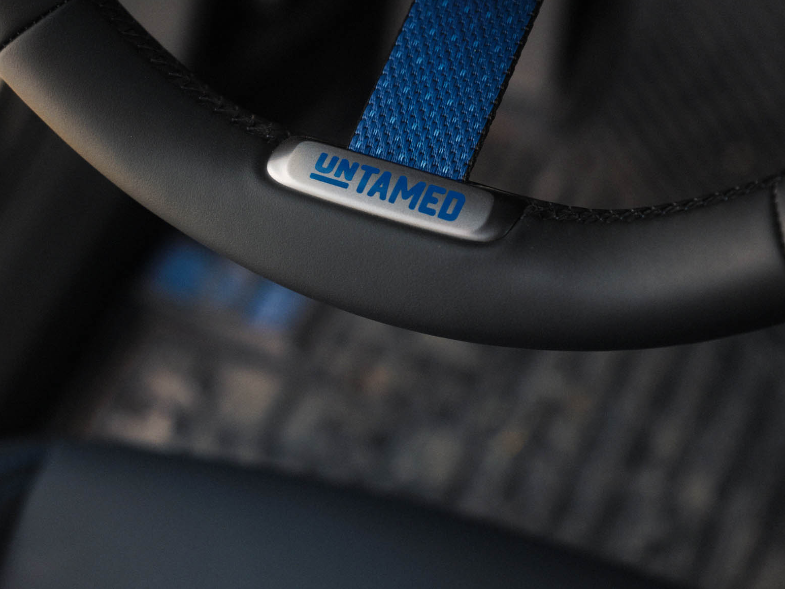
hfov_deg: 20.6
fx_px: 2155
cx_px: 514
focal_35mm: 95
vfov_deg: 15.5
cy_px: 111
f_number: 4
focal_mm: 64
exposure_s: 1/160
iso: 640
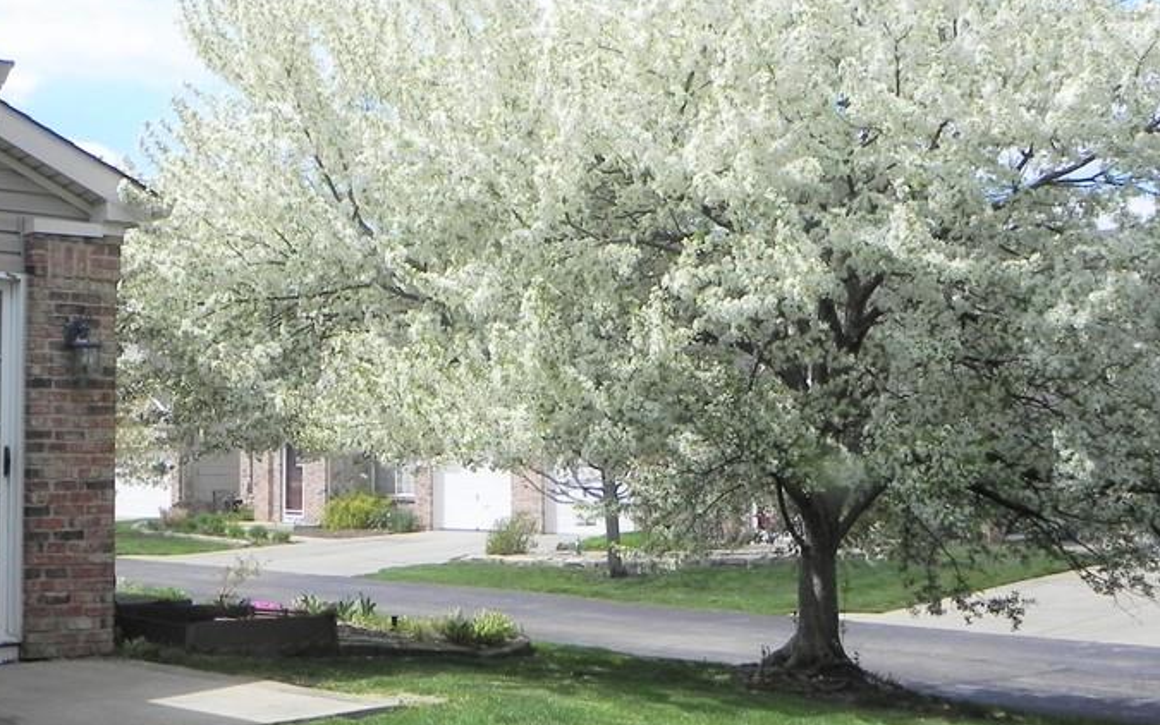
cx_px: 473
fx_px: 1676
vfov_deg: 24.4
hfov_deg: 38.1
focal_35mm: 53
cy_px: 394
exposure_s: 1/329
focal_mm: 5.9
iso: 160
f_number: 7.1
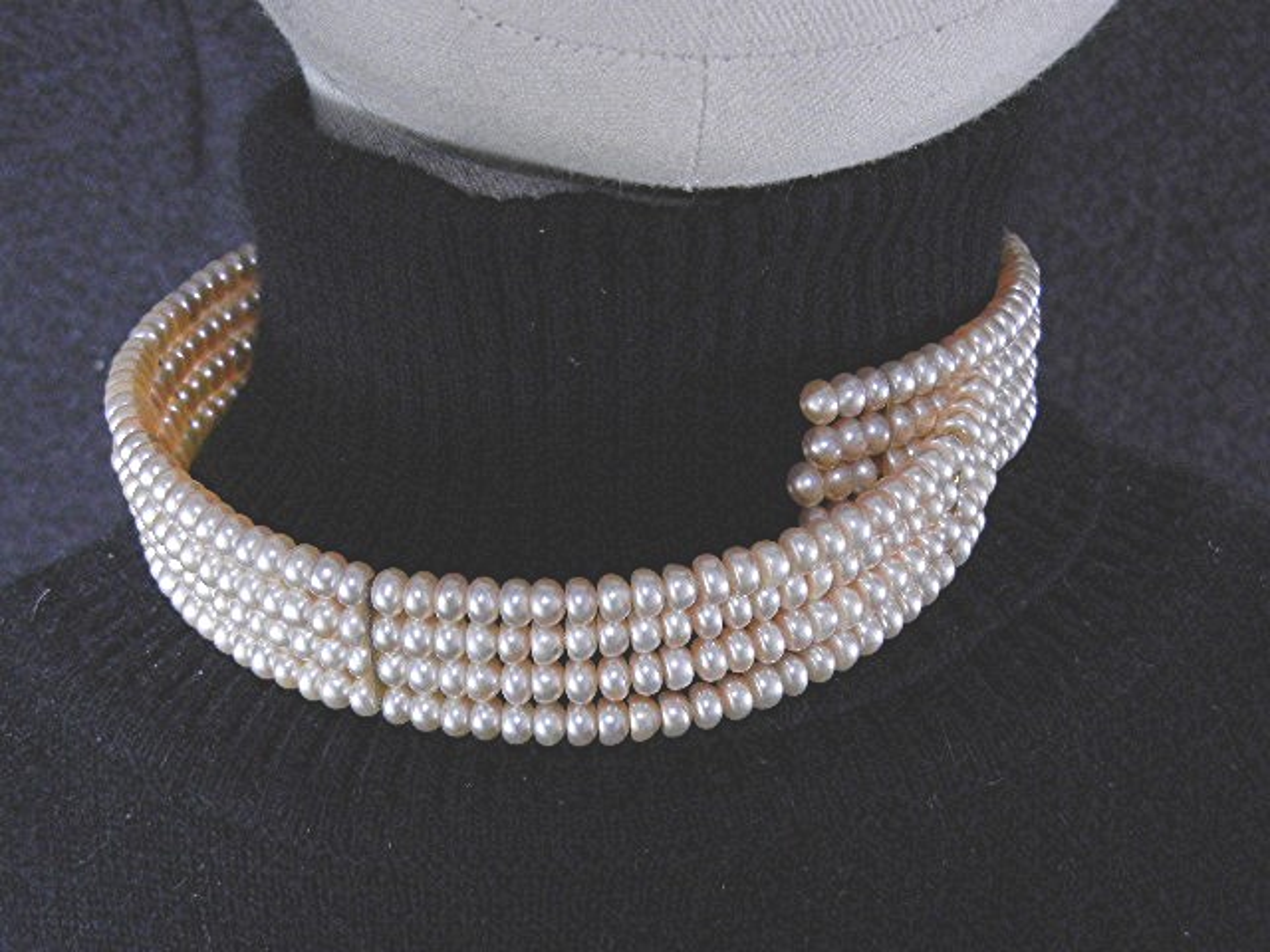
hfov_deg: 32.7
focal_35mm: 59
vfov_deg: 24.8
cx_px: 635
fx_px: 2165
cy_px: 476
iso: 800
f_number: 8
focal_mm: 10.6
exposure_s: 1/30
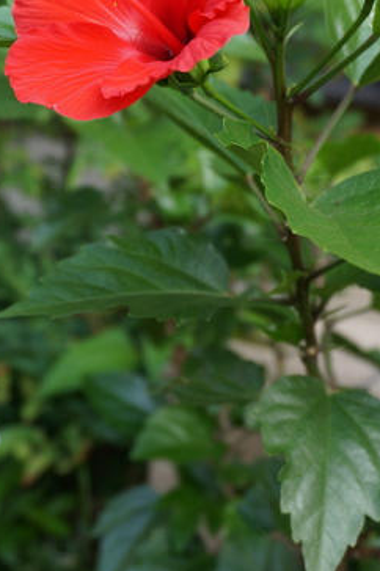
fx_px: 1060
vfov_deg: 30.1
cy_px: 220
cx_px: 192
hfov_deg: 20.3
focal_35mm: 67
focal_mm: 27
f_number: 4.5
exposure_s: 1/60
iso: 100
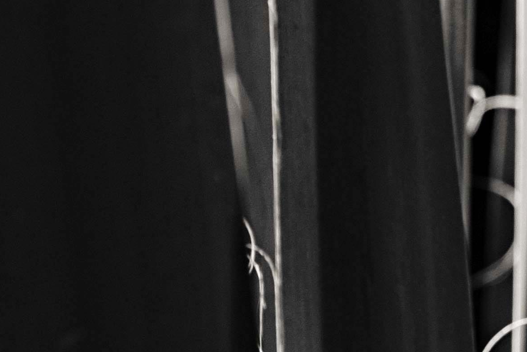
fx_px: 3586
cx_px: -694
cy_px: 744
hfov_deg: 7.8
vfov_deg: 5.5
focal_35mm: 245
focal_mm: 32
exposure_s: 1/550
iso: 200
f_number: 5.6
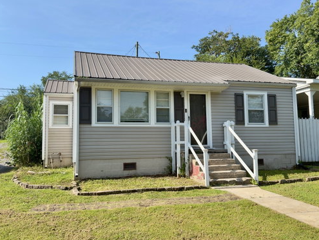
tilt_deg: +5.4
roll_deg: +1.3
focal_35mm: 31
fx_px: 286
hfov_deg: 58.3
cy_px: 118
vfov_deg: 45.5
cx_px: 161
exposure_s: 1/3135
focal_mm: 6.76
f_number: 1.78
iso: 64
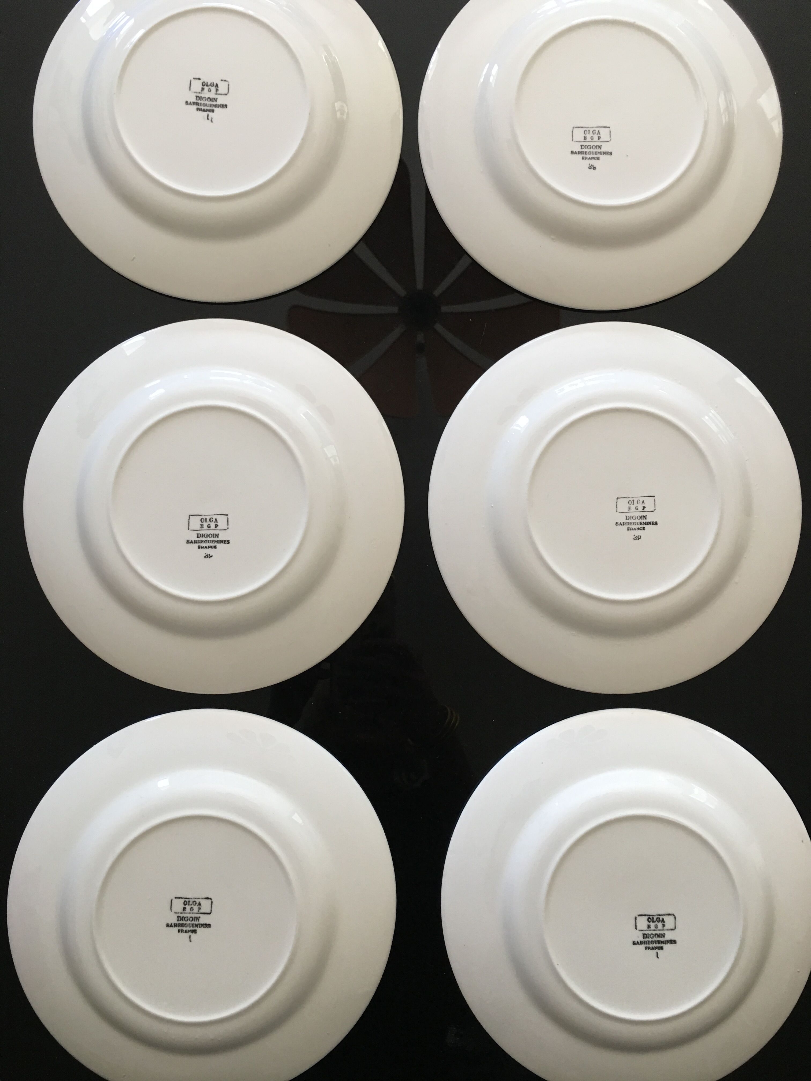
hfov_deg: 48.2
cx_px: 406
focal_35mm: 29
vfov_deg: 61.7
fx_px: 906
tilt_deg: -87.3
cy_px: 540
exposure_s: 1/33
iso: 64
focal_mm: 4.15
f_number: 2.2
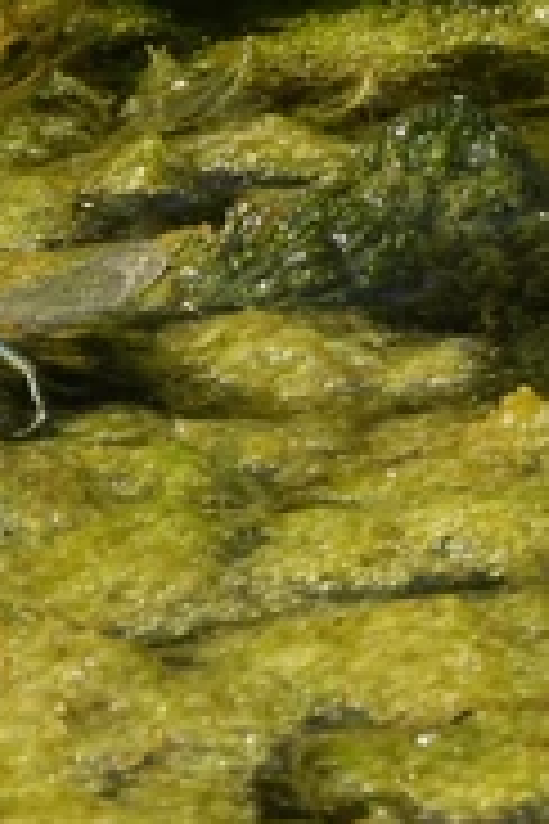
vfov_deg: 0.7
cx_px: 270
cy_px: 108
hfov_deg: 0.4
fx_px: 70838
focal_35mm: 3097
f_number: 6.3
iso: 100
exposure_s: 1/320
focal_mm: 152
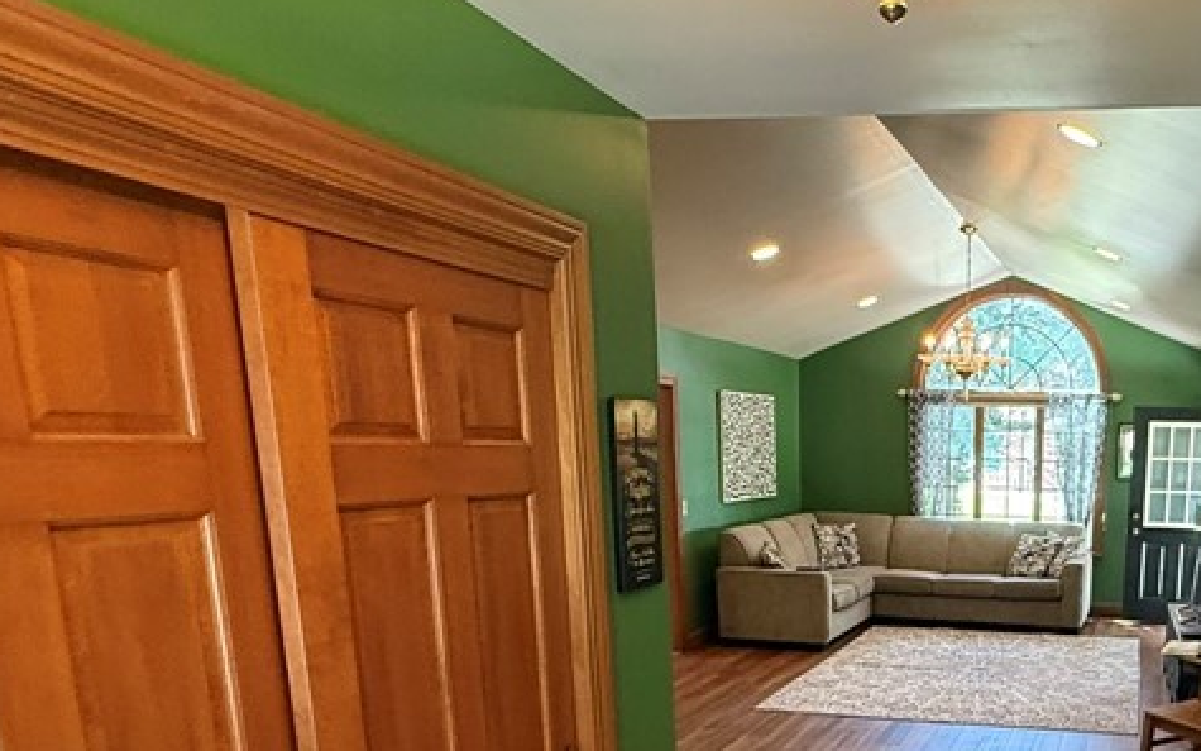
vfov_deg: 36.9
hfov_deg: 54.8
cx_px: 989
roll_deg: -1.7
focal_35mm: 32
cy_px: 675
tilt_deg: -13.2
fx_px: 1048
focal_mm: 2.22
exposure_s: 1/60
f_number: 2.2
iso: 500
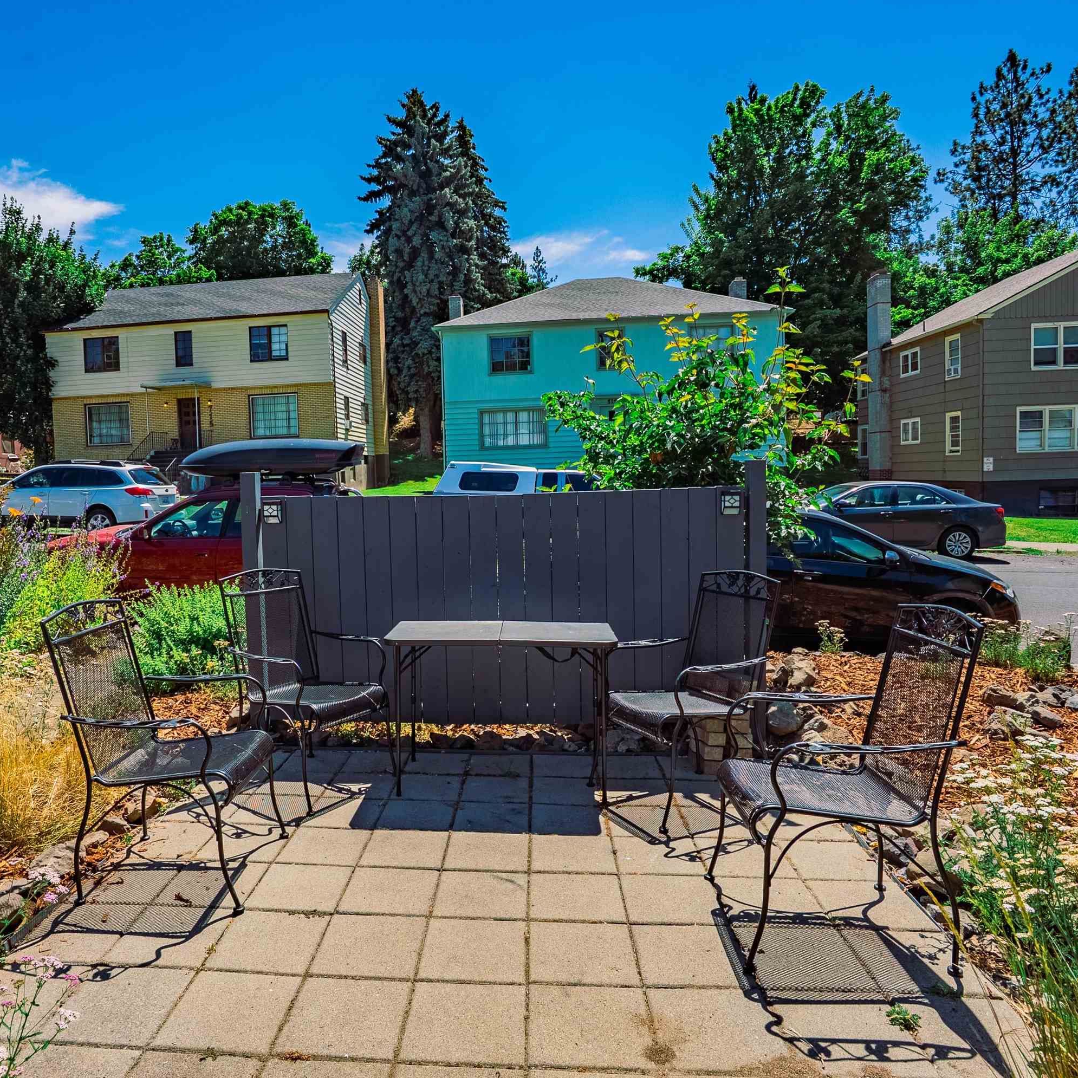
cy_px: 525
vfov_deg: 72.1
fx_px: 740
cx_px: 458
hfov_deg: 71.7
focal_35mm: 21
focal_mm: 16
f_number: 8
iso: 400
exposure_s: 1/8000
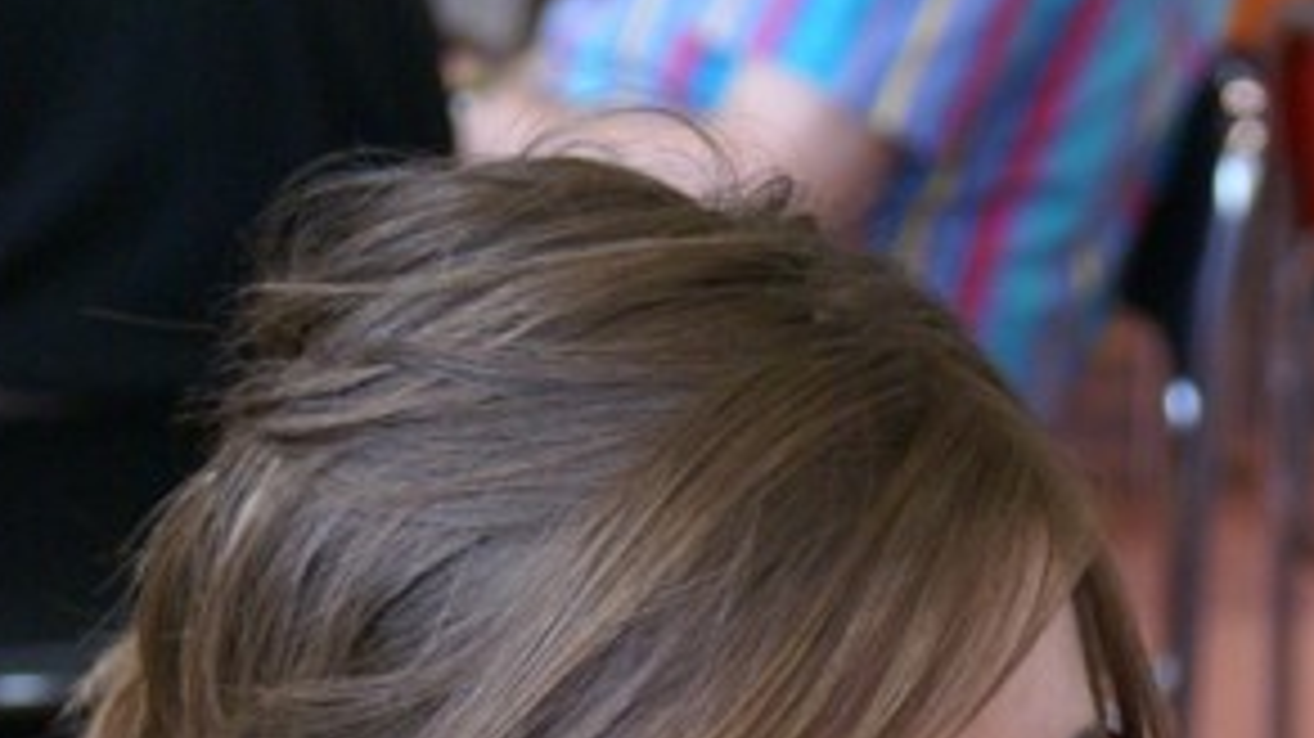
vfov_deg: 4.6
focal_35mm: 264
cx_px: 968
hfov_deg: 8.2
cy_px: 945
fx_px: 9195
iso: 800
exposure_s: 1/30
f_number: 5.6
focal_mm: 70
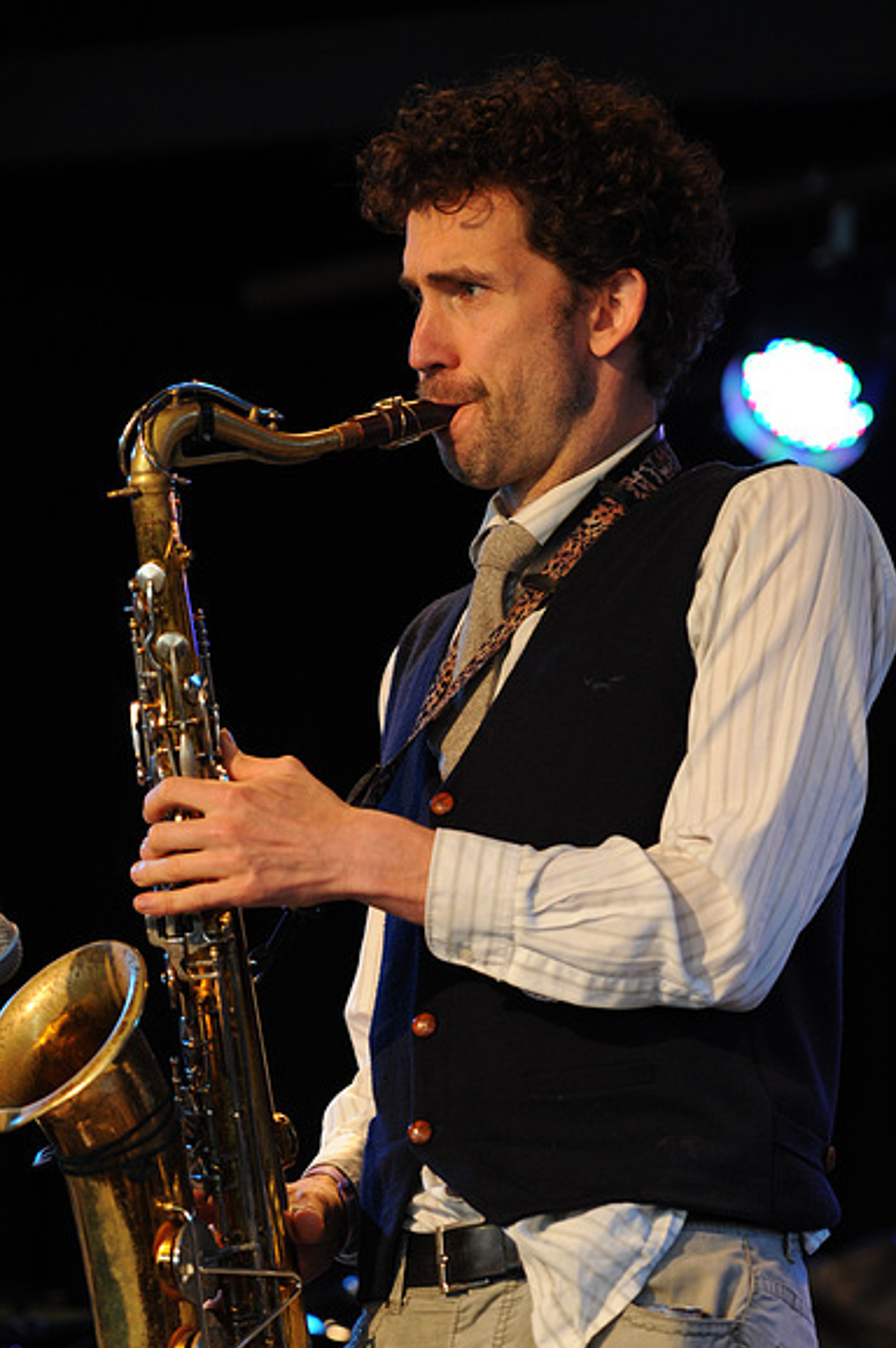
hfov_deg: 8.8
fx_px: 5800
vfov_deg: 13.3
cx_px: 364
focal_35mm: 155
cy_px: 800
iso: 1600
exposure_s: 1/200
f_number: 2.8
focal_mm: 112
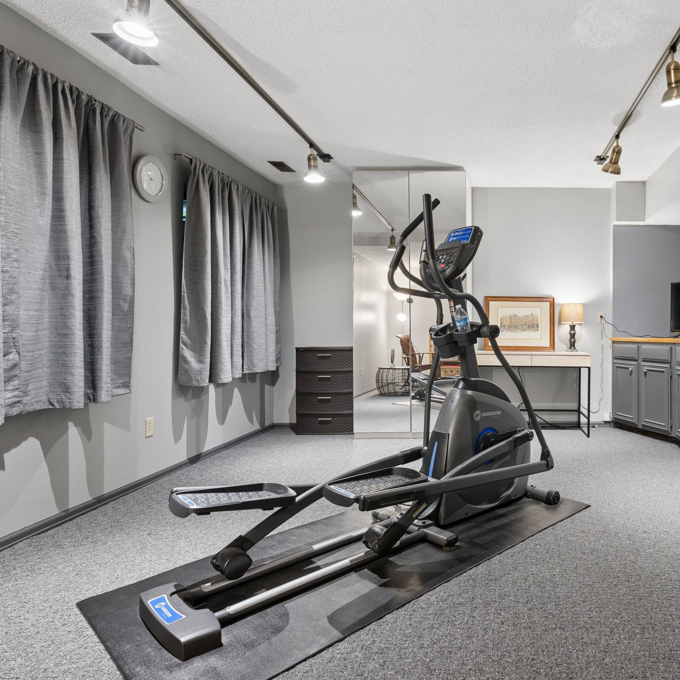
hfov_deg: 65.9
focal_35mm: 22
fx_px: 489
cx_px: 500
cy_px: 335
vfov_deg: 69.6
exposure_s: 1/5
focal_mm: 17
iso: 640
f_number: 9
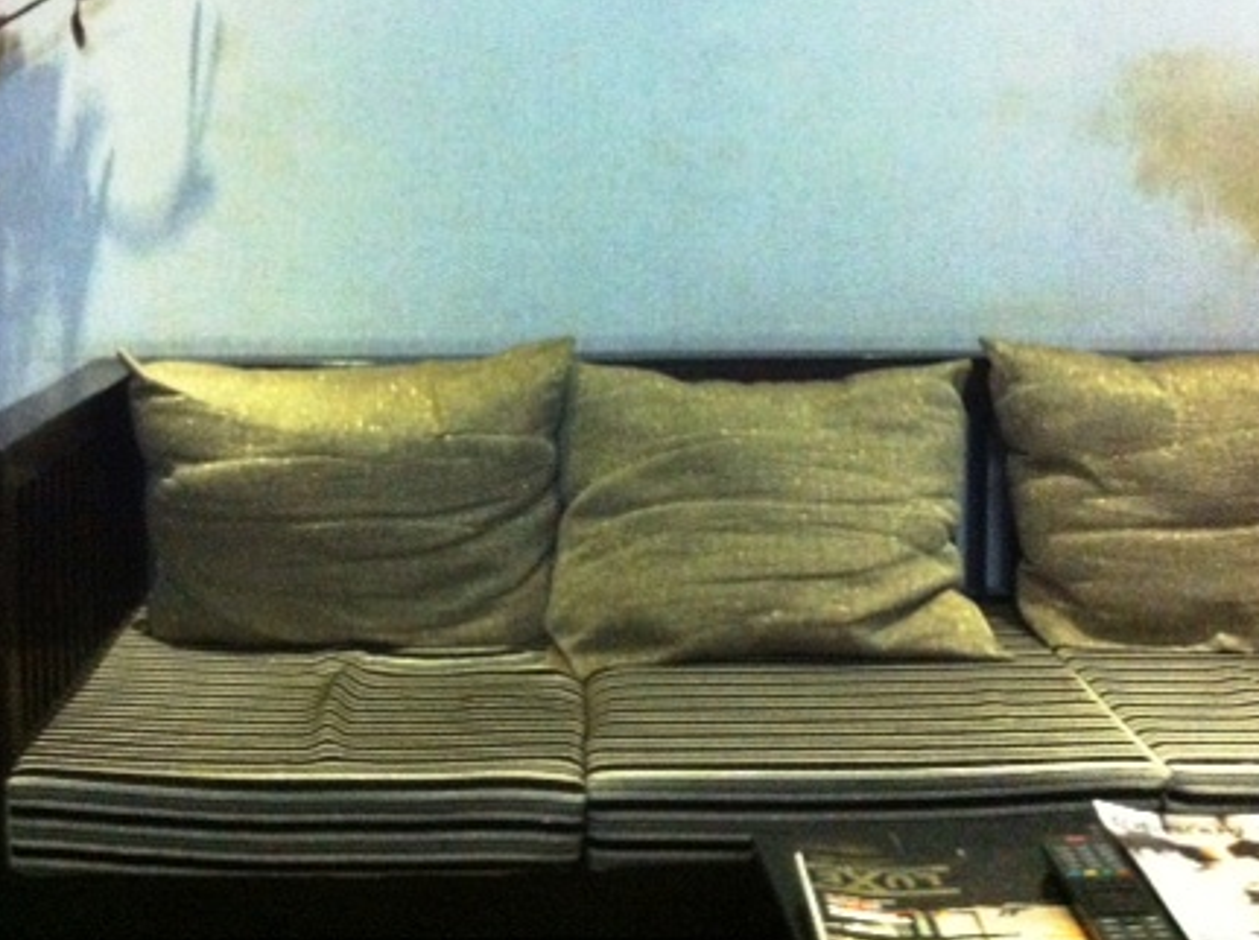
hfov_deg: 36.8
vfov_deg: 27.7
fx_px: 1889
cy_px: 260
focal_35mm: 52
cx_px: 578
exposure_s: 1/15
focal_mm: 3.85
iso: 800
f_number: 2.8
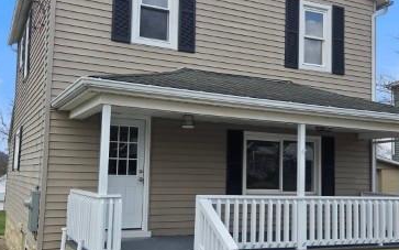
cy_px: 133
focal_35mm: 43
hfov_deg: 46.2
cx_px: 214
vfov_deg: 29.9
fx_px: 468
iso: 80
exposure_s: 1/3637
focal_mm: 5.4
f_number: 1.8
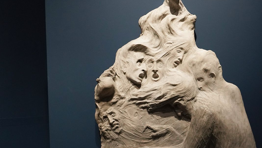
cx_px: 175
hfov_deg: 43.1
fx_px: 327
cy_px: 118
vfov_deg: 25.0
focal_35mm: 47
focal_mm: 24
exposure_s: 1/80
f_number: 4.5
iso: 3200
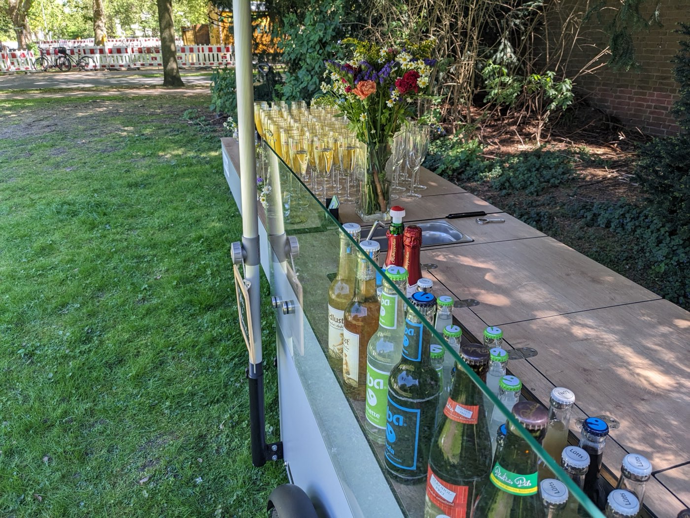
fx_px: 538
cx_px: 345
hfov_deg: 65.3
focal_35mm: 27
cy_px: 259
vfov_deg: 51.4
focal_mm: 4.38
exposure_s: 1/286
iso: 54
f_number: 1.73
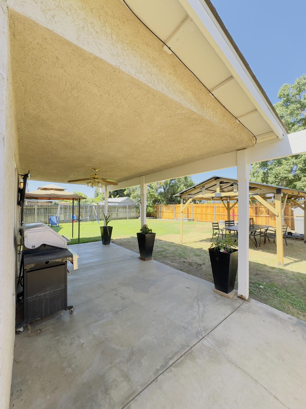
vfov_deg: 102.1
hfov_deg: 85.7
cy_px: 204
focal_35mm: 14
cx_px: 153
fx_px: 165
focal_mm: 2.22
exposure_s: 1/352
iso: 40
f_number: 2.2
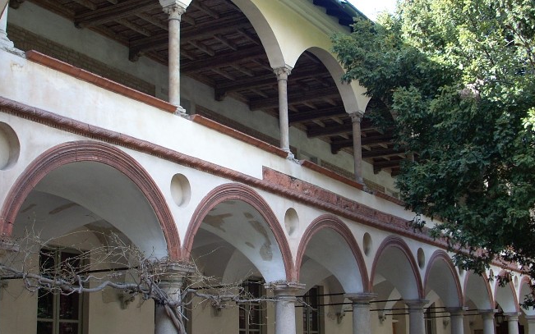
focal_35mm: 54
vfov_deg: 24.0
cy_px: 171
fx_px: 787
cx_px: 233
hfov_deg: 37.5
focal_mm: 6.2
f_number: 2.8
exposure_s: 1/52.7
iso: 64
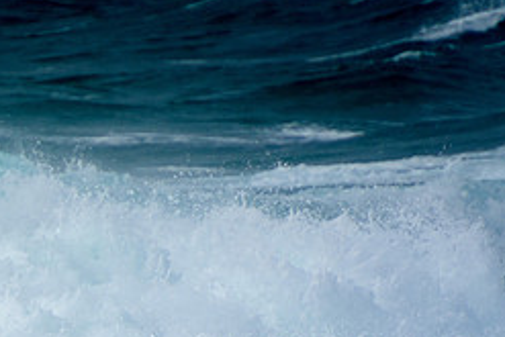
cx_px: -35
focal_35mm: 1407
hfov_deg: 1.5
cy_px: 385
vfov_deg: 1.0
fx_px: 19748
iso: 220
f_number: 5.6
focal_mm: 400
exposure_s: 1/2000
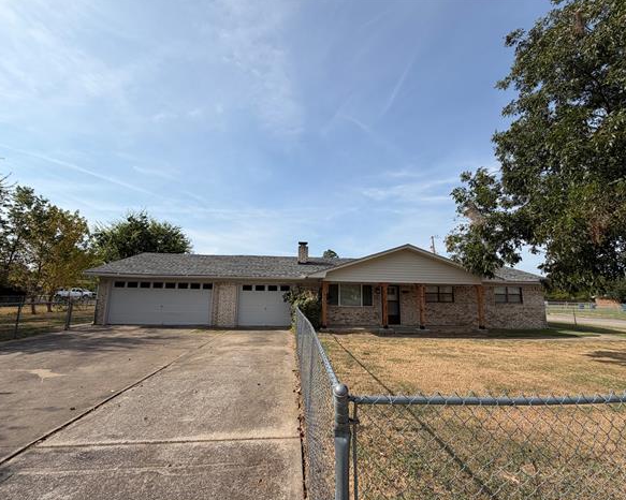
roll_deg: -1.3
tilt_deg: +9.4
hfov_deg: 96.8
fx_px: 278
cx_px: 318
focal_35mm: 15
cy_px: 252
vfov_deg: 84.0
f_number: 2.2
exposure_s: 1/1125
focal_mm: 2.22
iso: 20
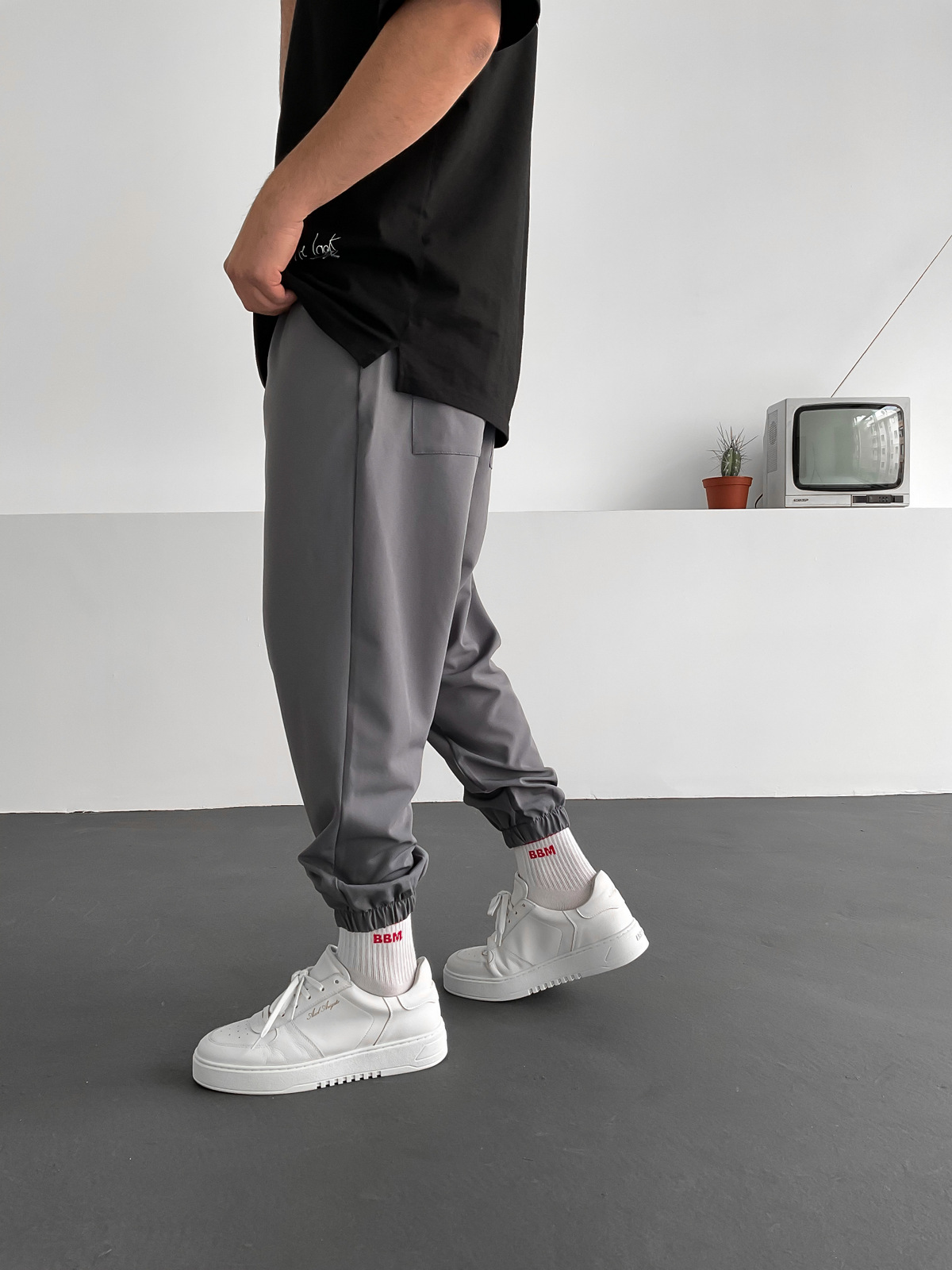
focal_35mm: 29
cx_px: 476
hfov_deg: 48.2
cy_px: 635
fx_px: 1063
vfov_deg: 61.7
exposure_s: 1/120
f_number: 1.8
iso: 32
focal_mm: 3
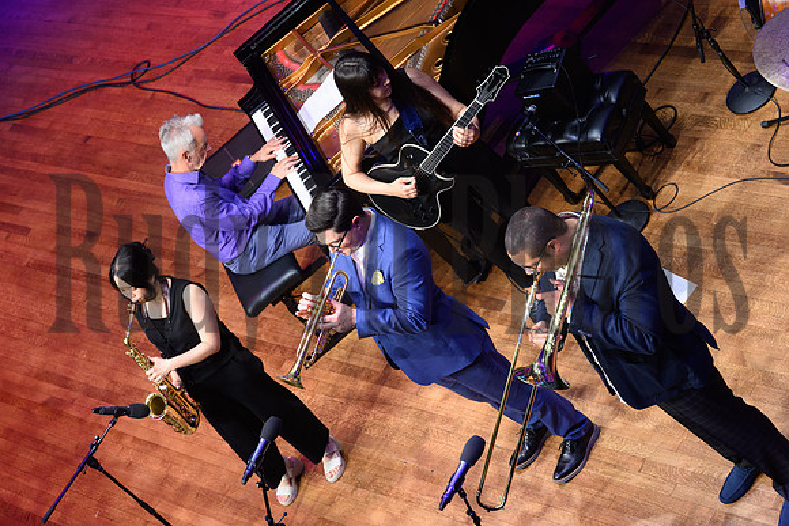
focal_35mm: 97
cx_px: 394
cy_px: 263
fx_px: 2126
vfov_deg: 14.1
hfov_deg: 21.0
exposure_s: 1/160
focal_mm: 97
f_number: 5.6
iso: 1600
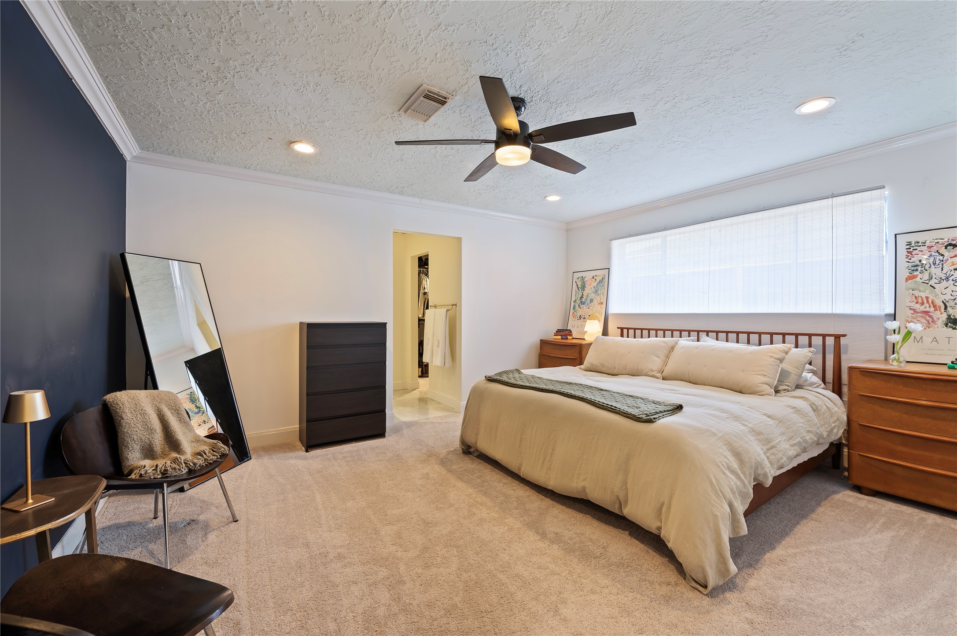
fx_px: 398
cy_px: 318
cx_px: 478
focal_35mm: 15
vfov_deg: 77.2
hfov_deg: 100.4
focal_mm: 15
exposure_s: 1/2
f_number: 6.3
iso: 125
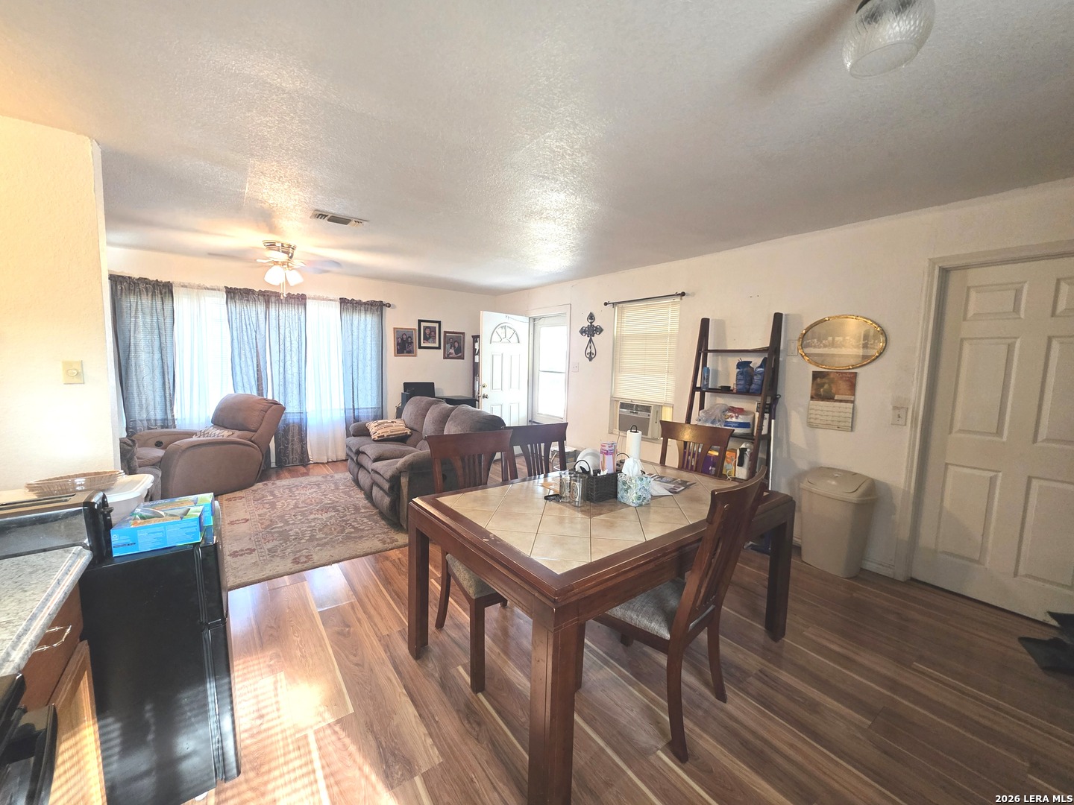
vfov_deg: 89.9
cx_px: 537
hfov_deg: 106.2
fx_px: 403
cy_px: 402
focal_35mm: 13
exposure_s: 1/60
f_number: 1.9
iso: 500
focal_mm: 2.2
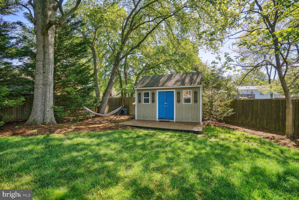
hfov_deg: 96.7
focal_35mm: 16
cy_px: 100
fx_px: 133
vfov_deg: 73.7
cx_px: 150
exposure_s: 1/320
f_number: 9
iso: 800
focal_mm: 16
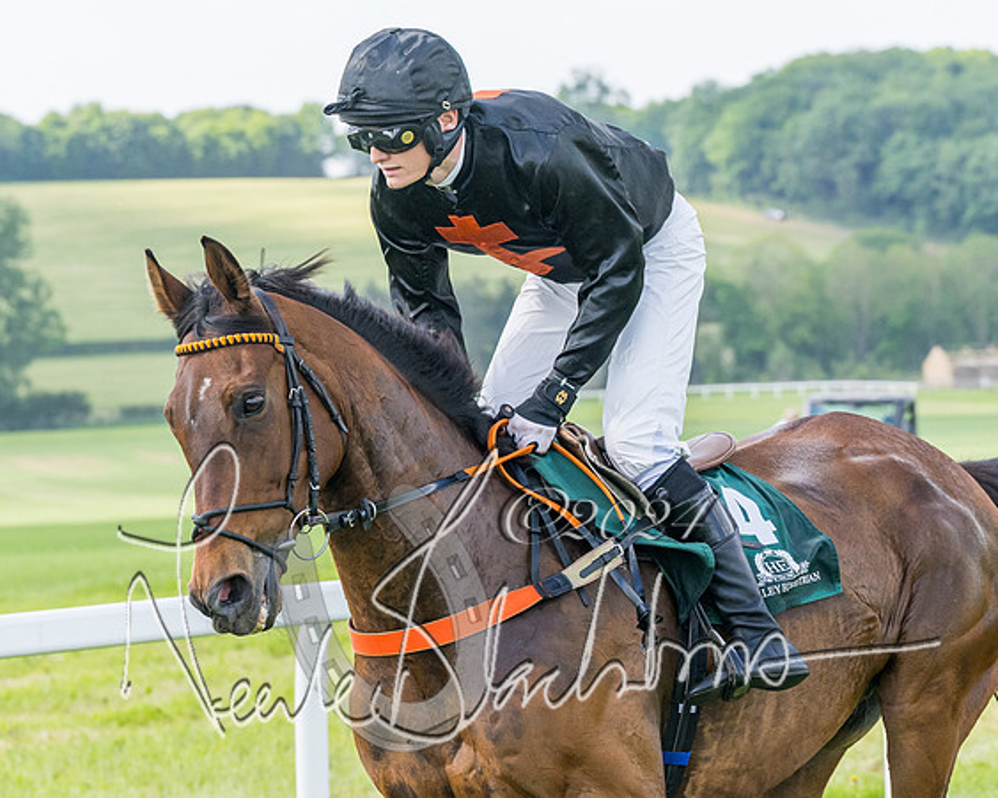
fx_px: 6218
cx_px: 521
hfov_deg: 9.2
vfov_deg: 7.3
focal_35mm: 211
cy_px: 375
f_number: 5
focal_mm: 89
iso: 400
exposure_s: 1/1000
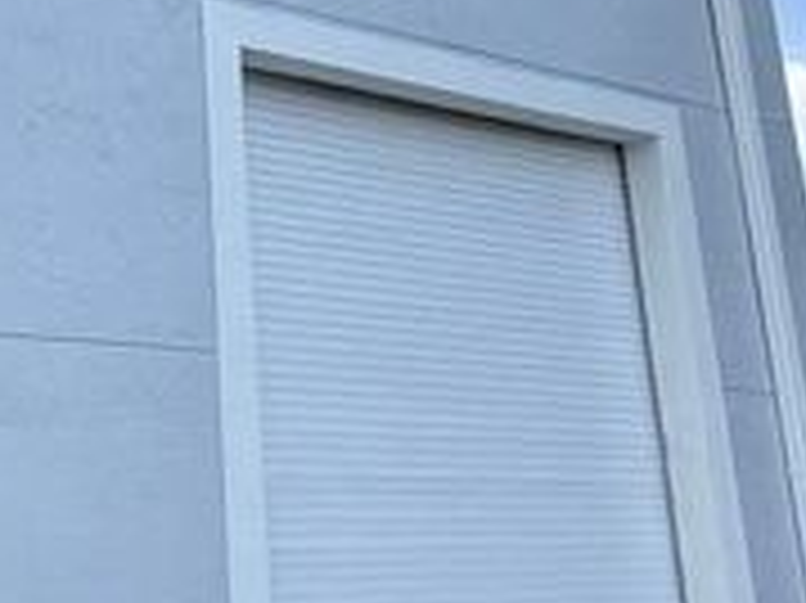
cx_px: -54
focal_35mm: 50
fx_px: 1163
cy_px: 216
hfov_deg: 33.8
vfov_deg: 28.9
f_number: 2.2
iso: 50
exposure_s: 1/760
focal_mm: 2.22
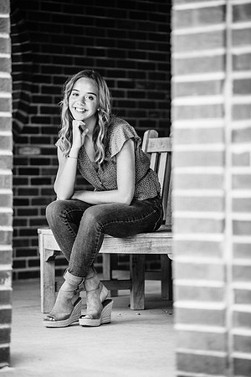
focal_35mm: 145
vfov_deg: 14.2
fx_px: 1516
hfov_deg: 9.5
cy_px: 188
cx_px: 126
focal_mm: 145
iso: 640
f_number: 2.8
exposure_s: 1/500
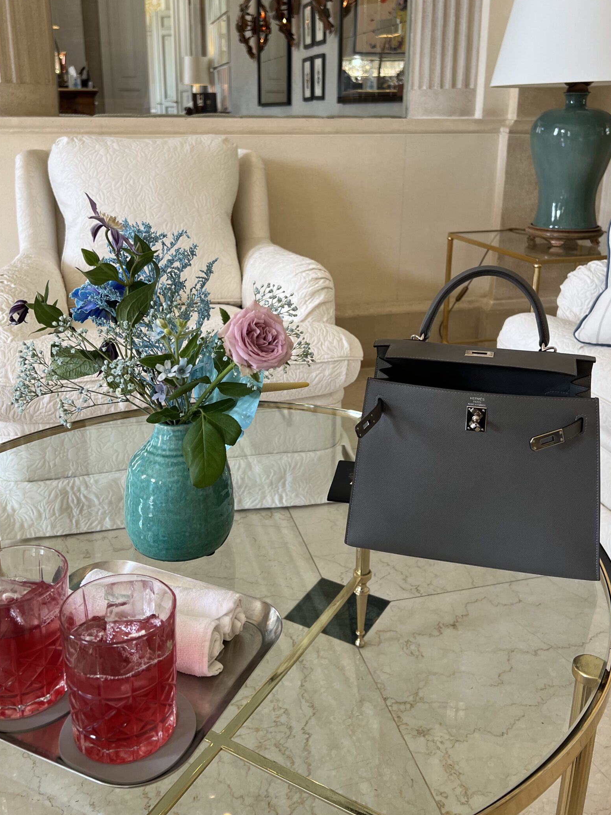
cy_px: 333
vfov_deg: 56.5
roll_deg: -0.3
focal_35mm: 32
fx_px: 753
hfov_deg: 44.2
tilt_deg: -16.4
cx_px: 302
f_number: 1.5
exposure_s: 1/100
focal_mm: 5.7
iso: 64
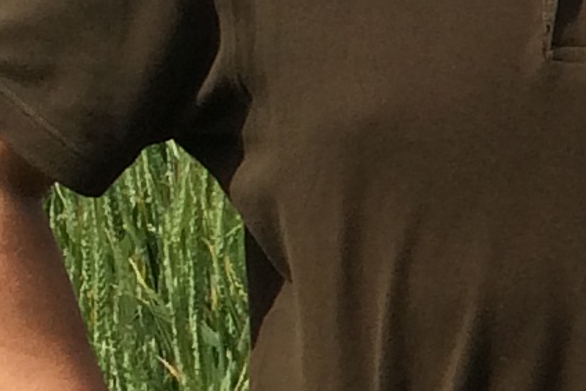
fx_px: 3778
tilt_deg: -8.7
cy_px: 256
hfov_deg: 8.3
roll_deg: -1.1
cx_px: 1330
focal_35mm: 232
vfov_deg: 5.9
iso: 32
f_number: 2.2
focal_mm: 4.15
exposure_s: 1/2160
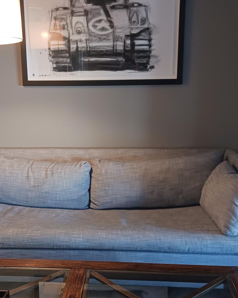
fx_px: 405
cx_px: 92
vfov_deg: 40.1
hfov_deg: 32.6
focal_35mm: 46
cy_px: 186
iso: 400
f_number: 1.8
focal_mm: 4
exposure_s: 1/24
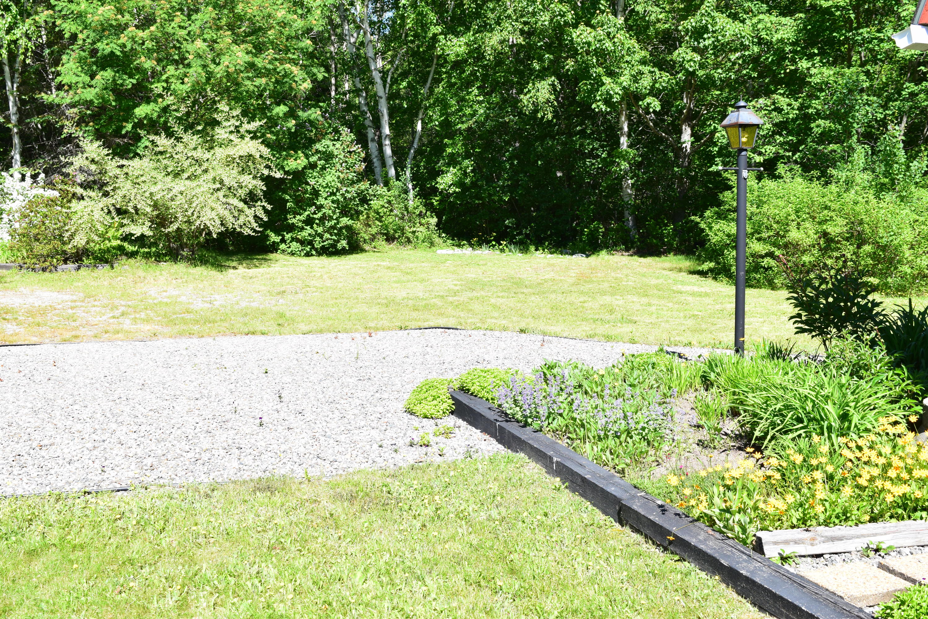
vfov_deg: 34.2
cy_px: 310
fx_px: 1005
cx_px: 464
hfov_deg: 49.6
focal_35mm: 39
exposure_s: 1/400
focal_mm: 26
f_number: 11
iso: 400
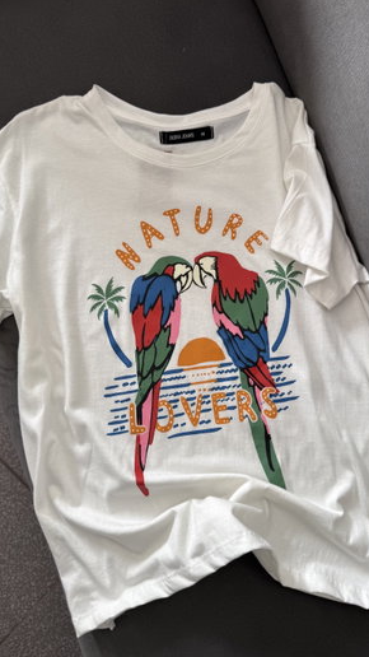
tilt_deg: -82.1
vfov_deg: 69.9
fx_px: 470
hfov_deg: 42.9
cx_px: 193
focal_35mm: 27
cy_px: 324
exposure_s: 1/214
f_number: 1.78
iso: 64
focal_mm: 6.76
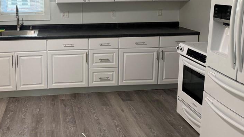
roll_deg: +0.8
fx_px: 246
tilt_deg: -8.6
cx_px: 69
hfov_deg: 51.1
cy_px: 30
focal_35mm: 38
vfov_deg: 30.5
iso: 320
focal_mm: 6.76
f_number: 1.78
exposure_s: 1/120
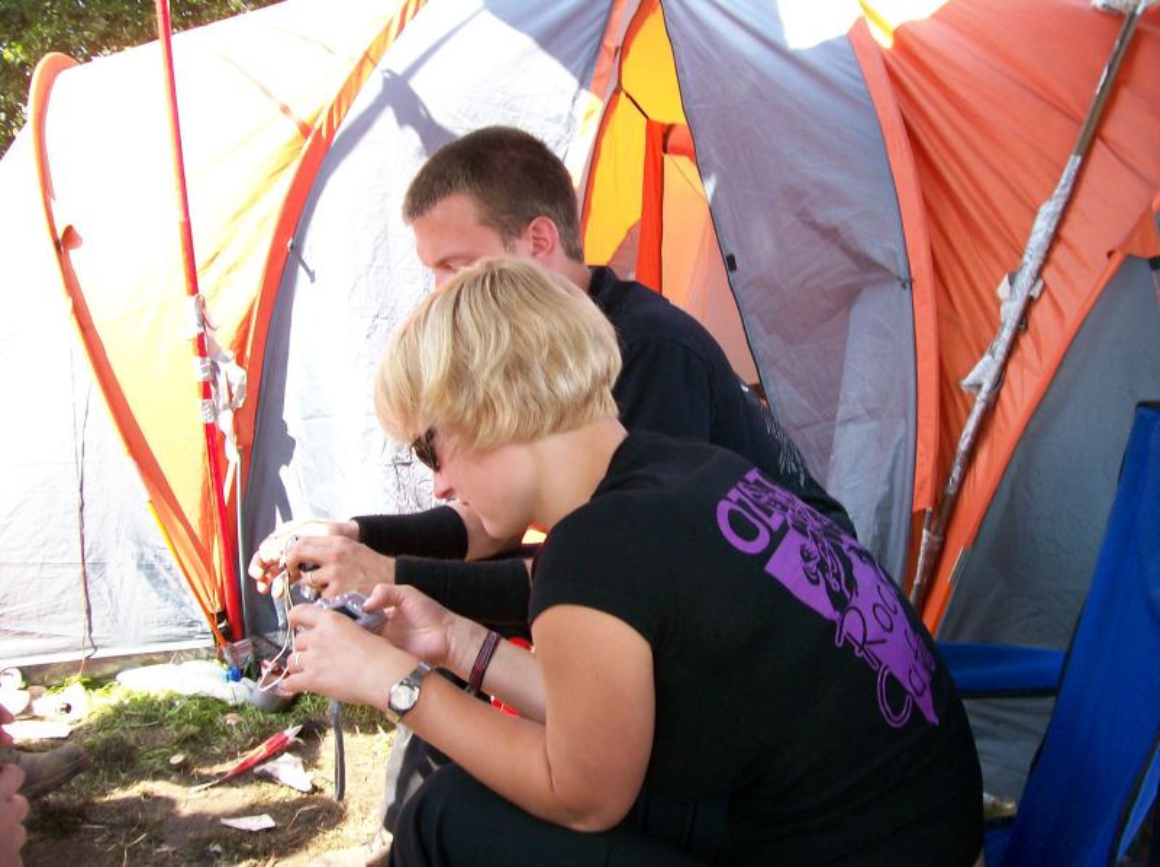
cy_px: 434
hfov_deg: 51.4
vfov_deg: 39.6
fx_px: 1205
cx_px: 580
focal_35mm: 36
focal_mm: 6
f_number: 2.7
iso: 80
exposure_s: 1/130
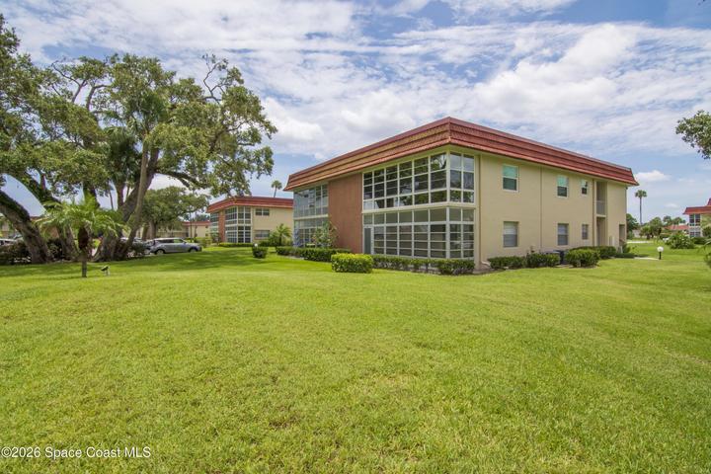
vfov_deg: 72.1
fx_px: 326
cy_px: 237
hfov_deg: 95.0
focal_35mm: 16
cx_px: 356
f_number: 18
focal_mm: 11
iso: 320
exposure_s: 1/250
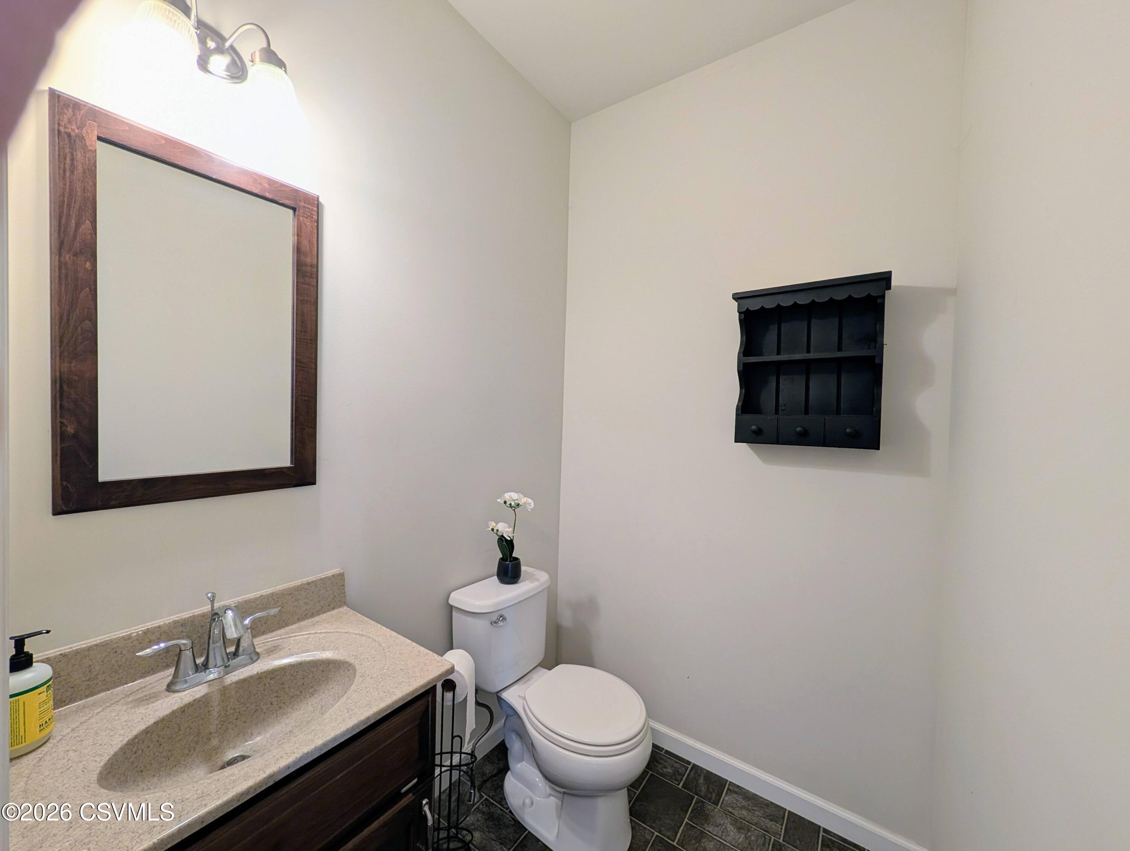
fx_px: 392
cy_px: 426
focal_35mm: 12
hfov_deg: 110.5
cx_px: 565
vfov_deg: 94.6
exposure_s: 1/60
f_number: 1.7
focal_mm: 2.02
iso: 76
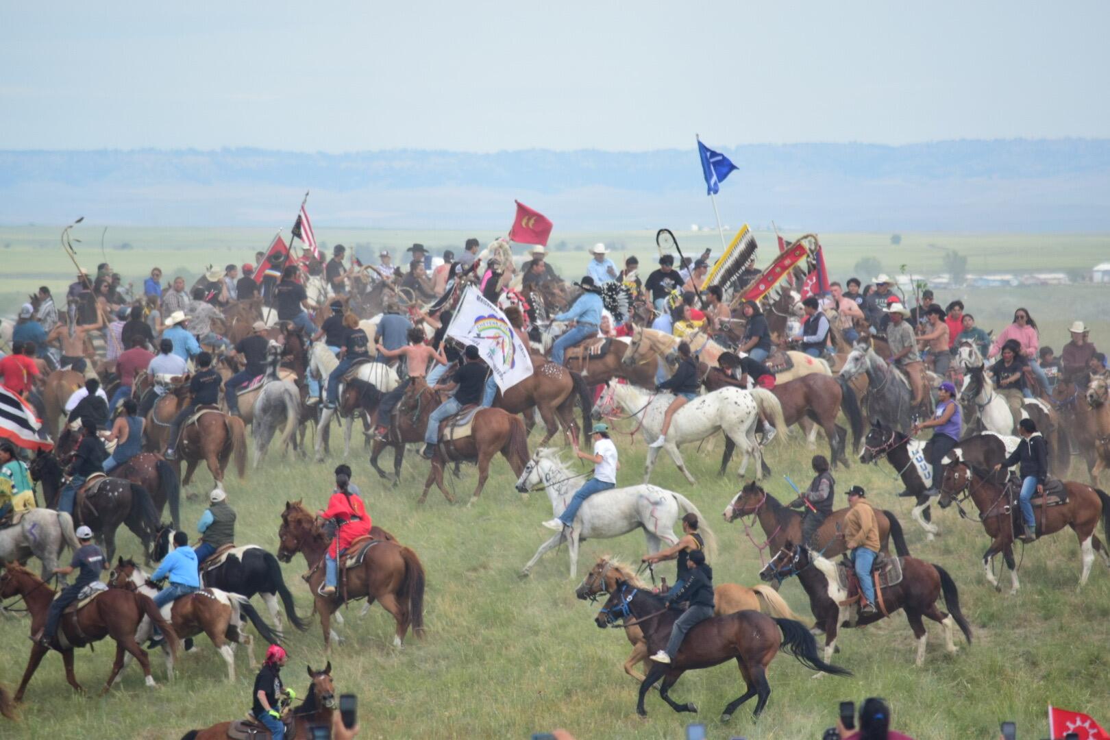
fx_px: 13874
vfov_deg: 3.1
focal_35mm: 450
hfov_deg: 4.6
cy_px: 370
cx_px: 555
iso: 320
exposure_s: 1/800
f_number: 5.6
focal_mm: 300
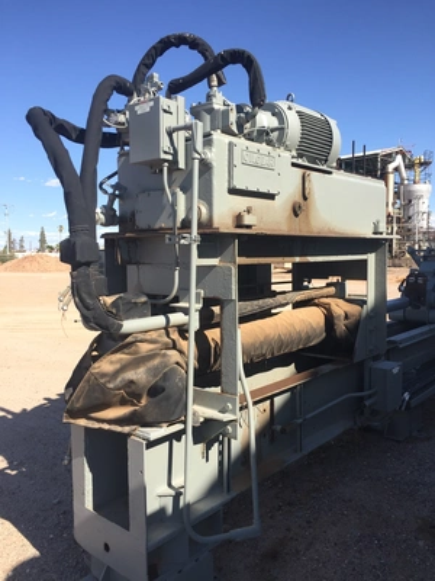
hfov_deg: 48.2
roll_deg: +0.5
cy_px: 290
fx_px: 486
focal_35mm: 29
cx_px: 218
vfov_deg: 61.7
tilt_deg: -0.2
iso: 32
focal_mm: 4.15
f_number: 2.2
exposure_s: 1/1319
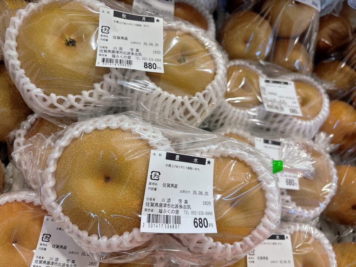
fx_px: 267
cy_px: 134
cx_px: 178
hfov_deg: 67.3
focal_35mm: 26
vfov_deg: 53.1
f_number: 1.6
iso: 100
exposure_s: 1/120
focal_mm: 5.96
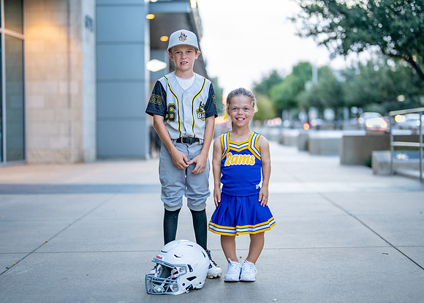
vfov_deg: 24.6
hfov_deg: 33.9
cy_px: 140
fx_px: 695
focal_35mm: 58
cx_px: 219
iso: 1000
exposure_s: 1/500
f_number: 1.2
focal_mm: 50
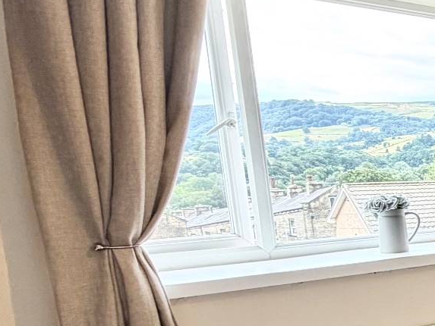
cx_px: 695
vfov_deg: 28.4
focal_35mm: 50
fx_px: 628
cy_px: 271
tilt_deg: -12.1
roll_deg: +0.0
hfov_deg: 25.4
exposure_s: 1/121
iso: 100
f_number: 2.2
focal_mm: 2.22
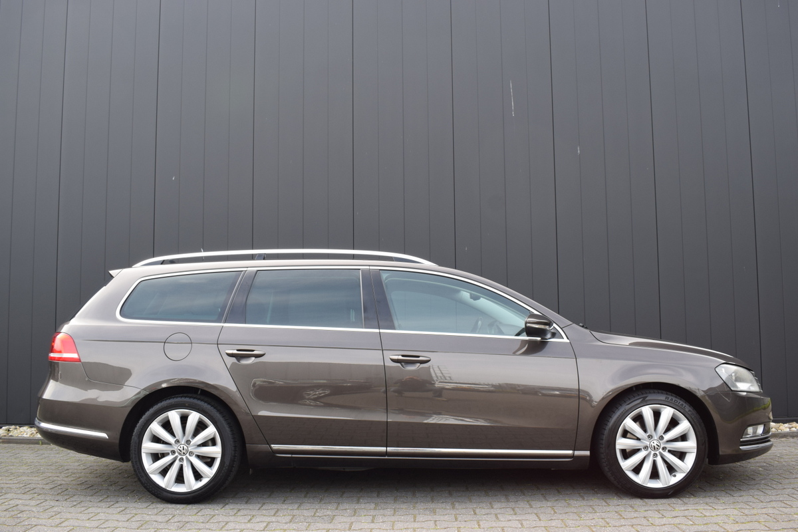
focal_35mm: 33
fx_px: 731
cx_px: 399
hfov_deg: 57.2
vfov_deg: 40.0
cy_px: 266
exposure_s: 1/200
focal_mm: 22
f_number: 7.1
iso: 400
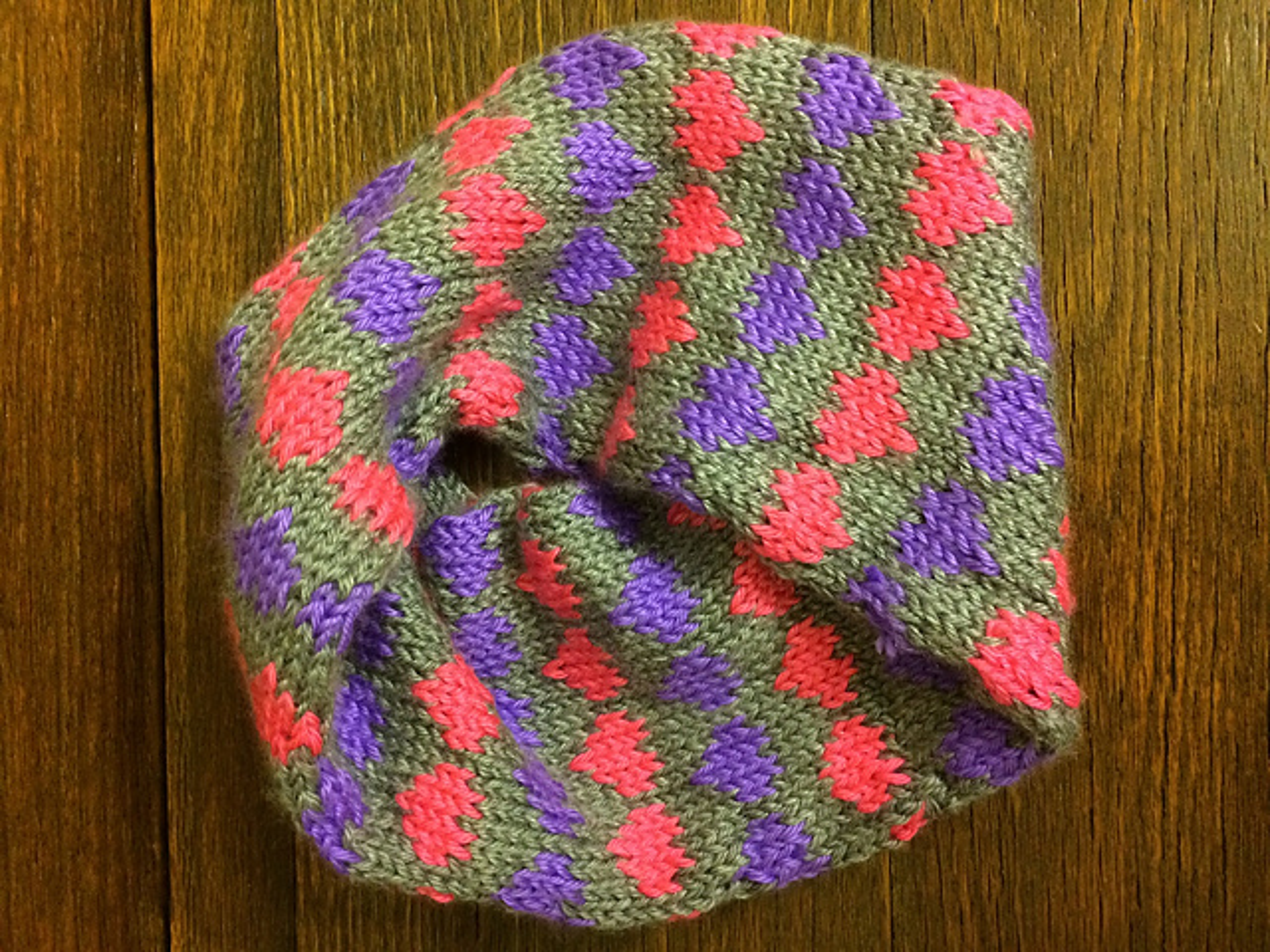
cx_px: 635
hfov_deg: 61.7
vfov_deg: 48.2
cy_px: 476
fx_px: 1064
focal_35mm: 29
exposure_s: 1/30
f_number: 2.2
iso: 320
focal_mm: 4.15
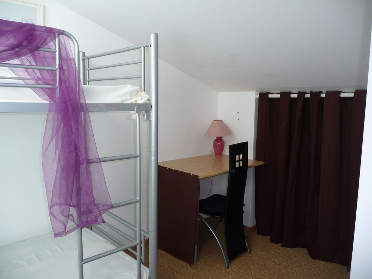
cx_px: 186
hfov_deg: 63.4
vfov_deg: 49.7
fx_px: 301
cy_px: 140
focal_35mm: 28
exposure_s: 1/30
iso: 100
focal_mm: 4.7
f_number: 3.3
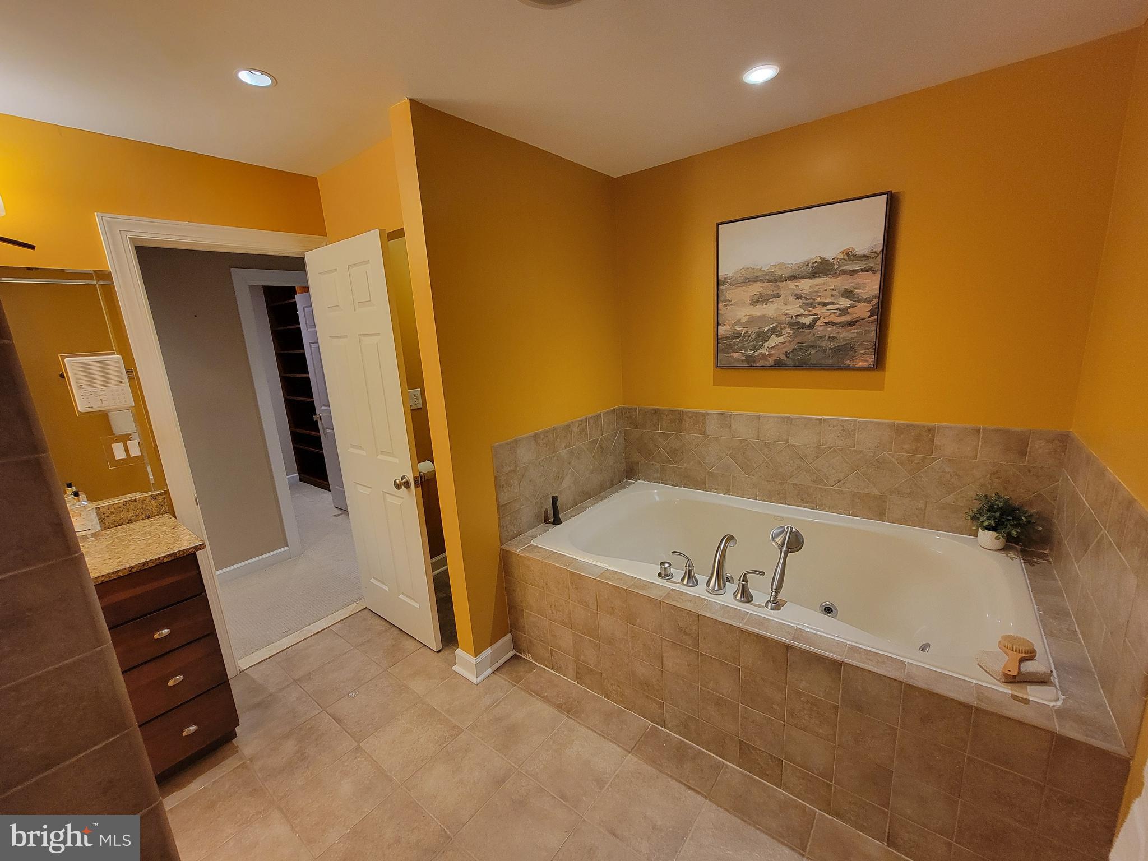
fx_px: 431
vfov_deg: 89.9
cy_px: 430
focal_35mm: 13
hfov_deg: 106.2
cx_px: 574
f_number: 2.2
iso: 400
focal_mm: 2.2
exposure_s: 1/60
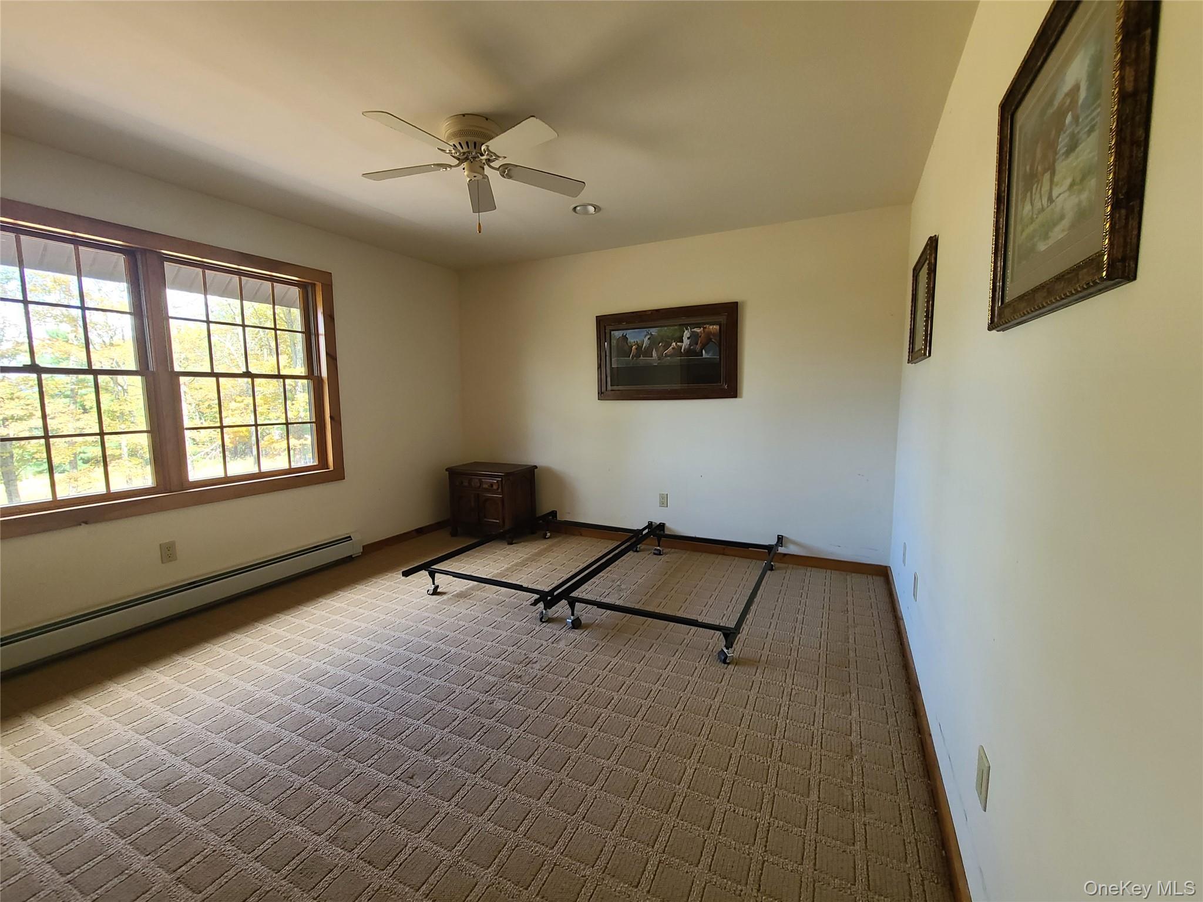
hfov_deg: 106.2
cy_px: 451
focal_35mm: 13
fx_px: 452
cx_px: 602
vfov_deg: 89.9
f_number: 2.2
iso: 320
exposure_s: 1/60
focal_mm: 2.2
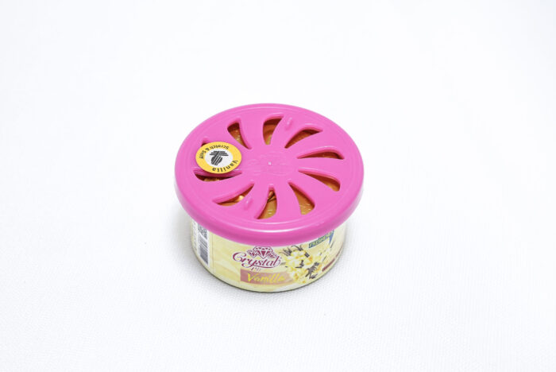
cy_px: 186
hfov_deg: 28.8
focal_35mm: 70
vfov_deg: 19.5
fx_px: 1082
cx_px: 278
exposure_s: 1/250
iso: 3200
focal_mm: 70
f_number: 8
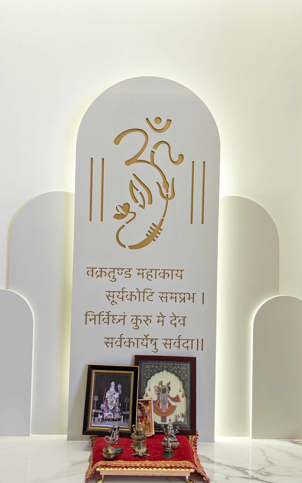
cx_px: 143
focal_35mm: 31
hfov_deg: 40.6
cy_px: 252
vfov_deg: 61.2
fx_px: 408
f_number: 1.85
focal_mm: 6.81
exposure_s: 1/100
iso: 70
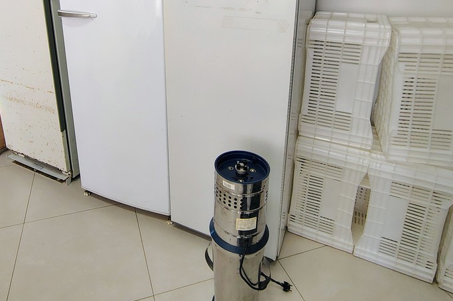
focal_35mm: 26
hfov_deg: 68.8
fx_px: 327
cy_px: 50
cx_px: 185
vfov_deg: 46.3
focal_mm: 2.13
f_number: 2.2
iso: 249
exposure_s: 1/60
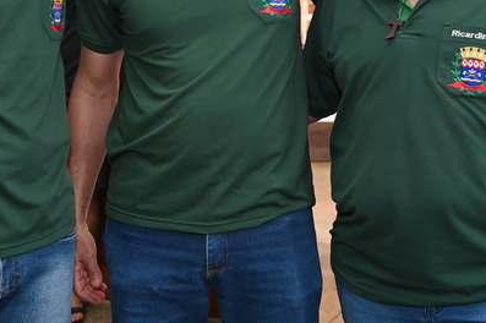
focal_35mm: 77
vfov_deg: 17.4
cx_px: 230
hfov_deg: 26.3
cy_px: 32
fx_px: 1039
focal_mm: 34
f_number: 4
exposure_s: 1/125
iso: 1250
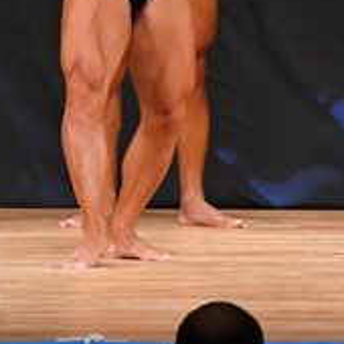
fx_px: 8151
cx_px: 729
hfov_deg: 2.4
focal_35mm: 725
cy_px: -42
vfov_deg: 2.4
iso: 5000
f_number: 5.6
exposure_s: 1/400
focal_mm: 125
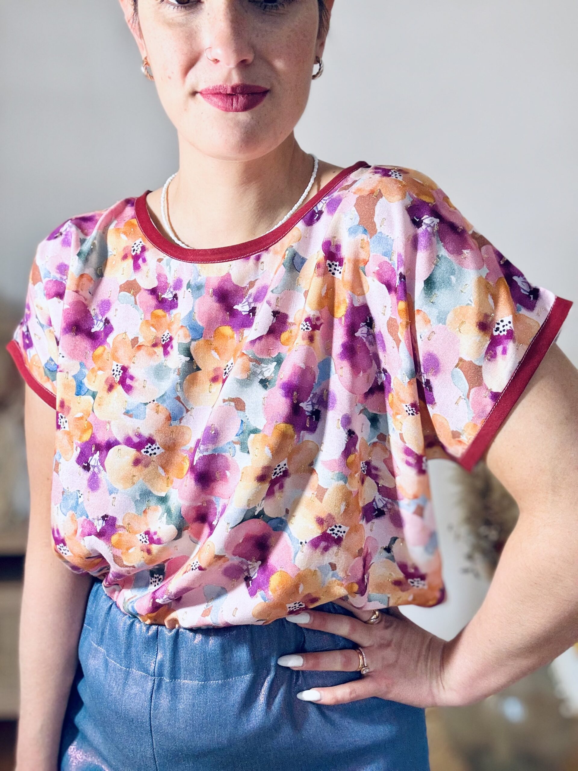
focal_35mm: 30
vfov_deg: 60.0
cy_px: 386
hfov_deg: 46.8
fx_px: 668
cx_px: 289
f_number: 1.9
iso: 64
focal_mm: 2.69
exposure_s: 1/100
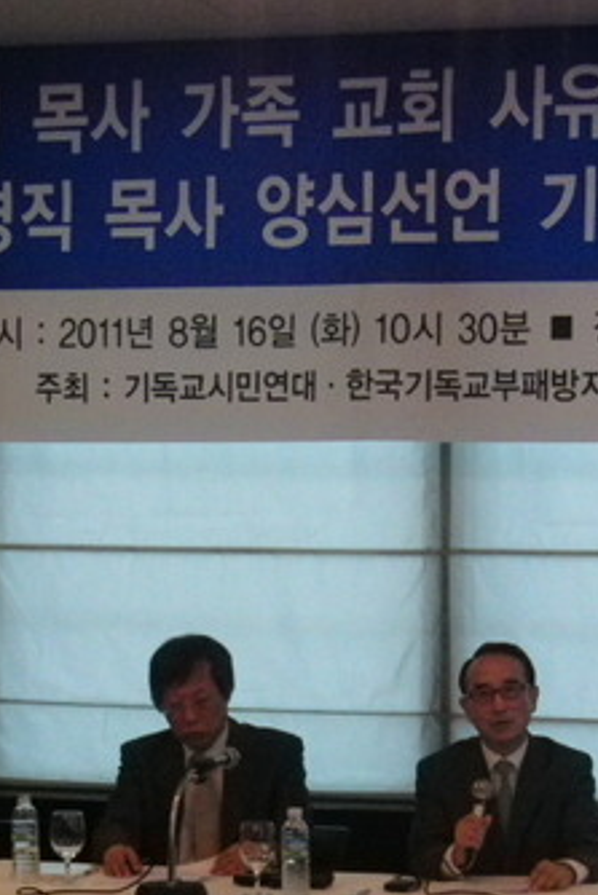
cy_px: 450
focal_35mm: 119
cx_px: 359
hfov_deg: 11.5
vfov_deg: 17.2
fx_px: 2962
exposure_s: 1/80
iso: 800
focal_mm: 14.9
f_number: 5.2
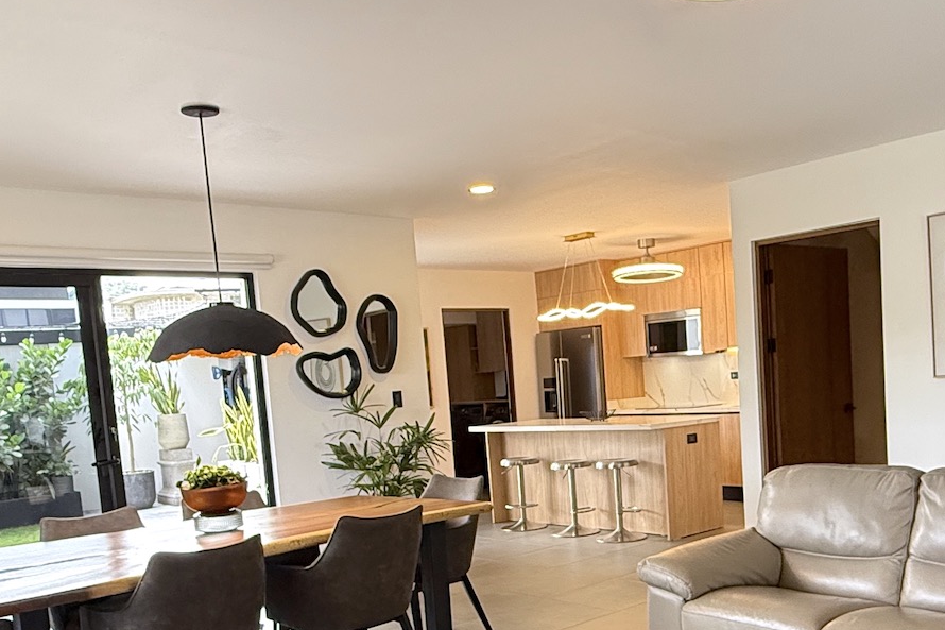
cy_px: 472
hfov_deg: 52.7
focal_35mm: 36
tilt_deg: -6.1
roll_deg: +4.4
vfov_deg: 36.0
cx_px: 573
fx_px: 945
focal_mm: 2.22
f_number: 2.2
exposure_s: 1/99
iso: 320
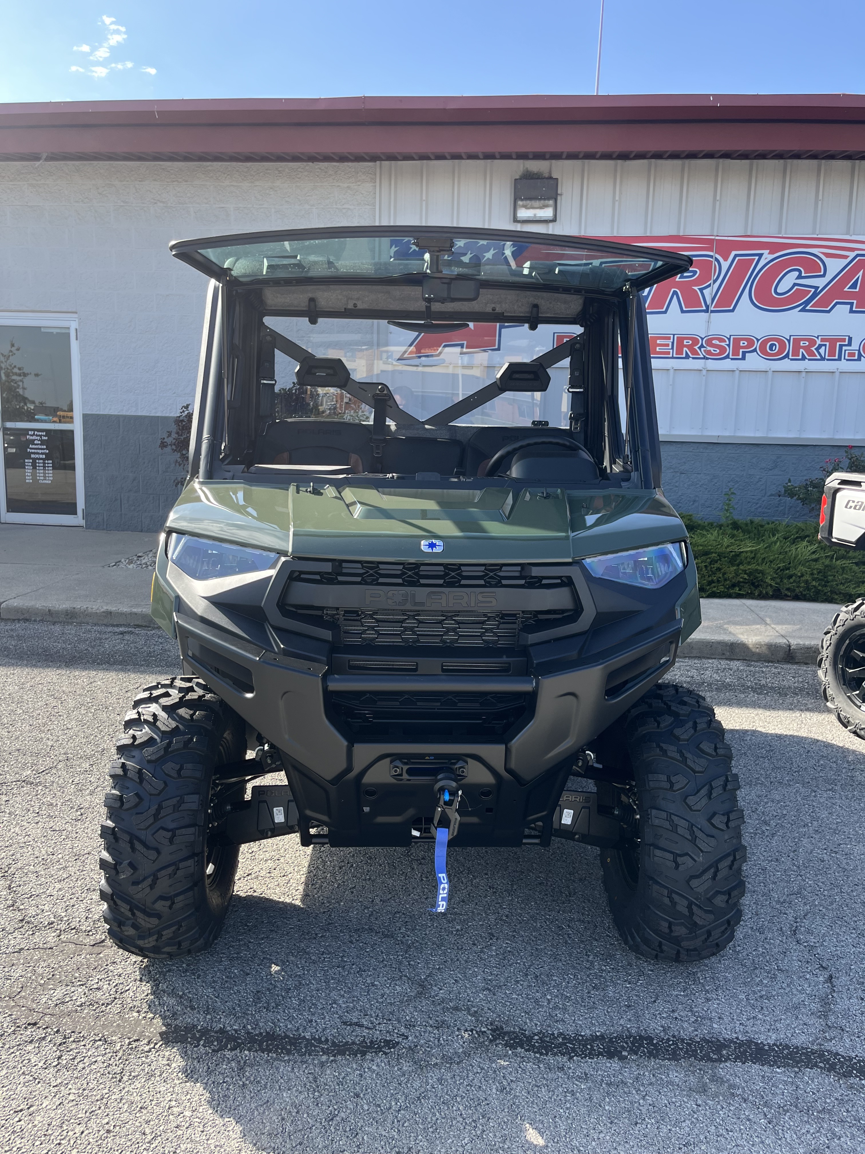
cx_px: 432
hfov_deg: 53.1
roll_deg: +0.4
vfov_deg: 67.3
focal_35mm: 26
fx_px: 866
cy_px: 577
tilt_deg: -8.0
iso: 50
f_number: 1.6
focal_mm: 5.1
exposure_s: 1/718
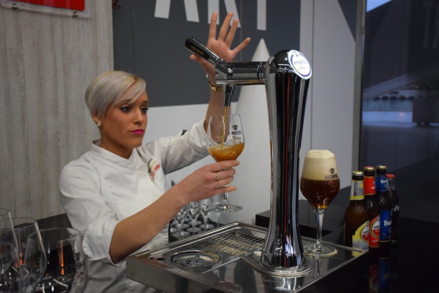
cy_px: 146
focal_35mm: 40
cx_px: 220
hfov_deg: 47.9
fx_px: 494
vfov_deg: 33.0
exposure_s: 1/250
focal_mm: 27
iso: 3200
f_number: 4
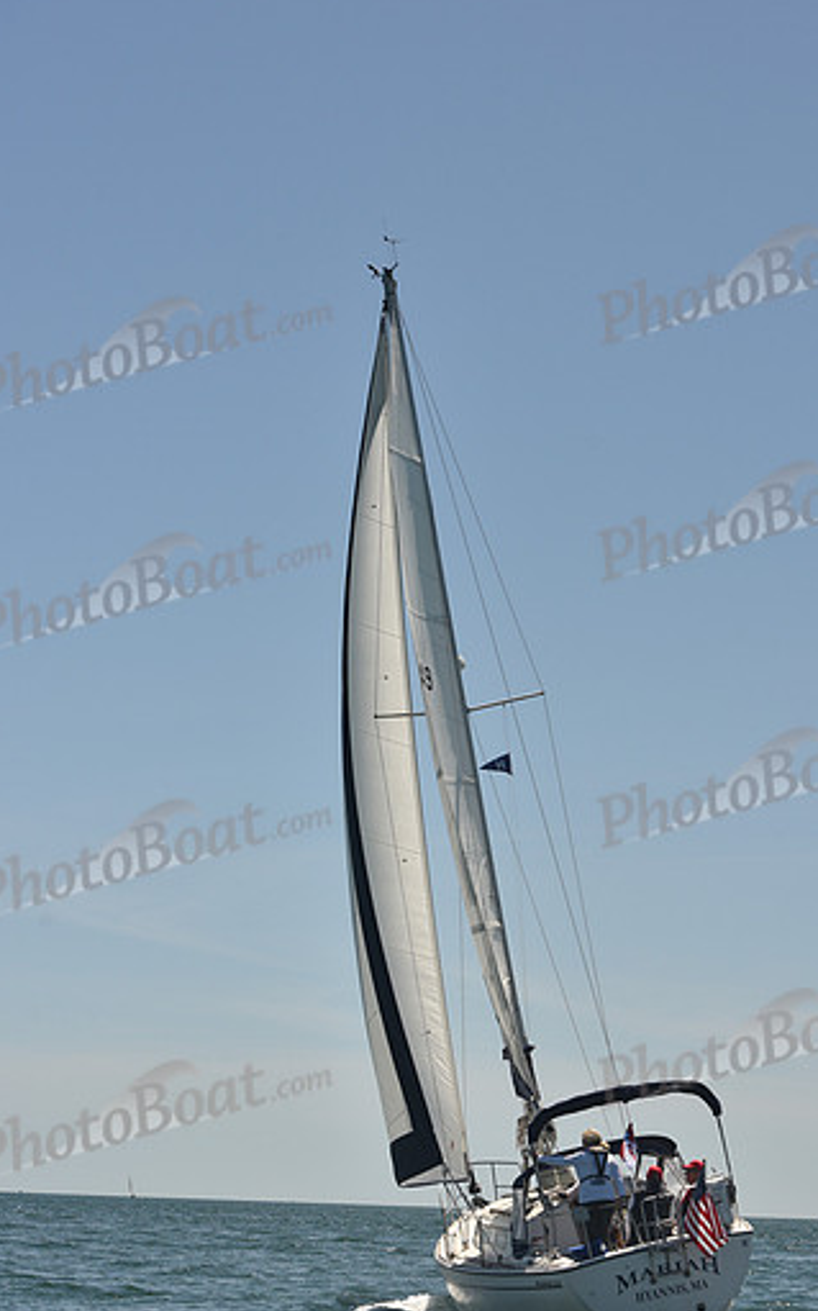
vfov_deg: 25.5
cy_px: 685
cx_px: 465
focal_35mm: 81
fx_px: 2892
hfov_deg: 16.1
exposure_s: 1/800
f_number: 7.1
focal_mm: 70
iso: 250
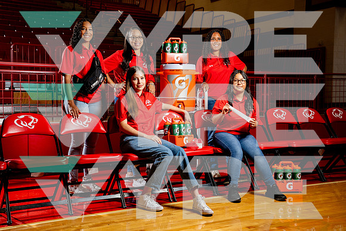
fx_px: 481
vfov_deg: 27.0
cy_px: 116
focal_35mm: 50
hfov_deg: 39.6
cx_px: 173
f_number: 8
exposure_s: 1/125
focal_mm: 50
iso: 400
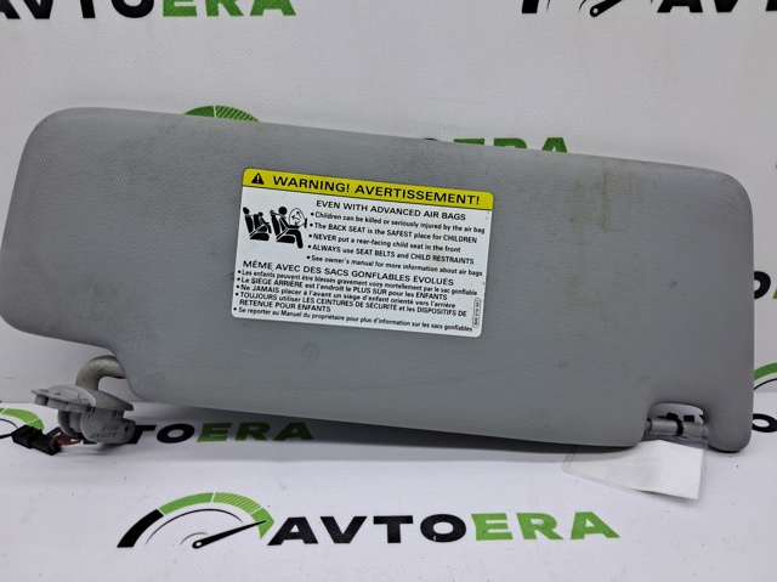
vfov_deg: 51.3
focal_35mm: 27
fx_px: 606
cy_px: 291
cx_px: 388
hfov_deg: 65.4
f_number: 1.8
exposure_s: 1/100
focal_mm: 4
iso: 50
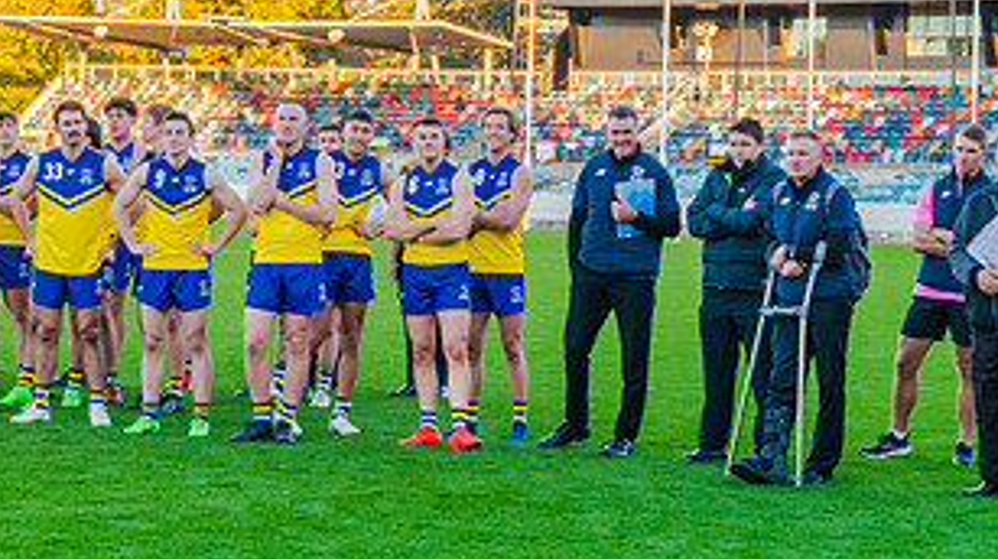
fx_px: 2908
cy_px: 187
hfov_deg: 19.4
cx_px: 331
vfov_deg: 11.0
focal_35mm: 110
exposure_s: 1/160
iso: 800
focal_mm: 35
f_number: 8
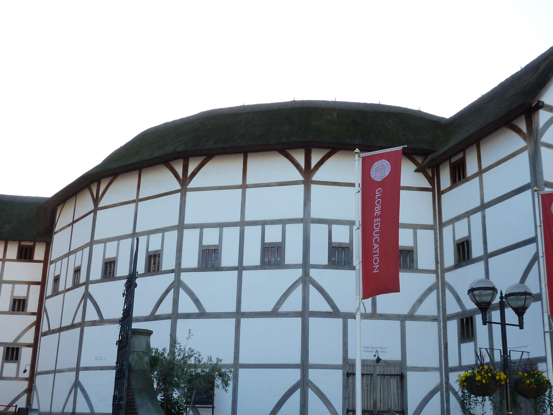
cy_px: 269
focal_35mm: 35
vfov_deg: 40.3
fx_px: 559
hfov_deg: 52.6
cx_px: 300
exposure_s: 1/160
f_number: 4
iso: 80
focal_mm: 4.1
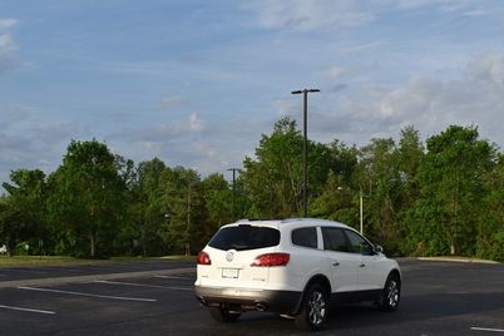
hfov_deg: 45.3
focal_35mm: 43
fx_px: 602
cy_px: 228
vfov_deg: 30.9
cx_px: 290
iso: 100
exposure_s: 1/250
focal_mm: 18
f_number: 8
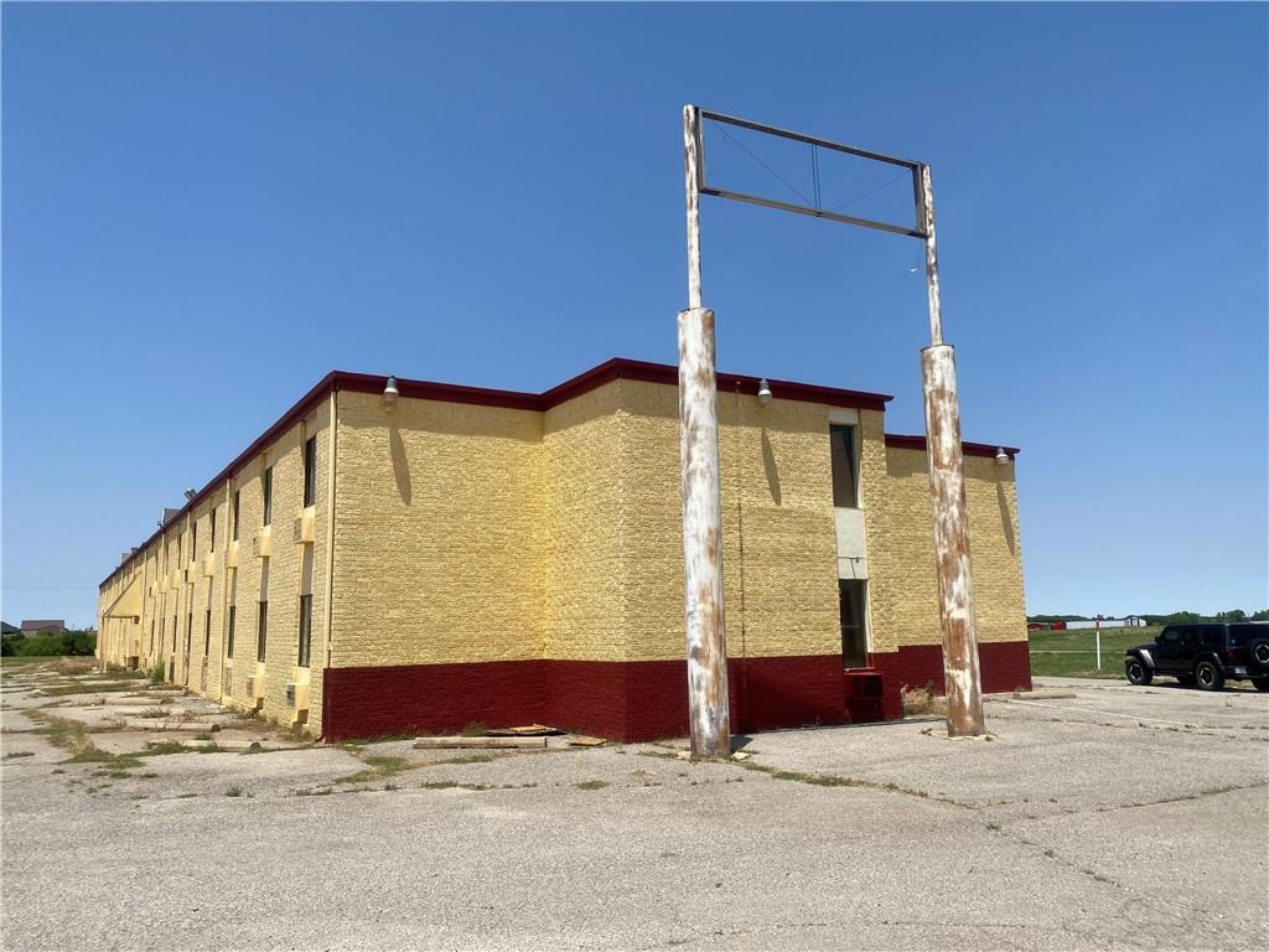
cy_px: 476
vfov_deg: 53.1
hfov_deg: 67.3
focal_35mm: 26
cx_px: 634
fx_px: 953
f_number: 1.8
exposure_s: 1/4274
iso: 32
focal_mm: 4.25
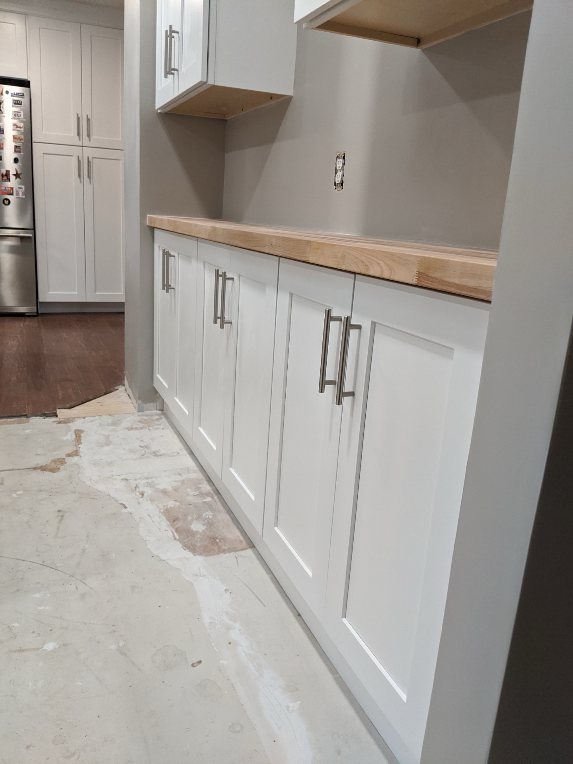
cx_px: 286
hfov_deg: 51.4
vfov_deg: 65.3
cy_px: 382
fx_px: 596
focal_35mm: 27
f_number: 1.8
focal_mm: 4.44
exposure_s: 1/120
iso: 321
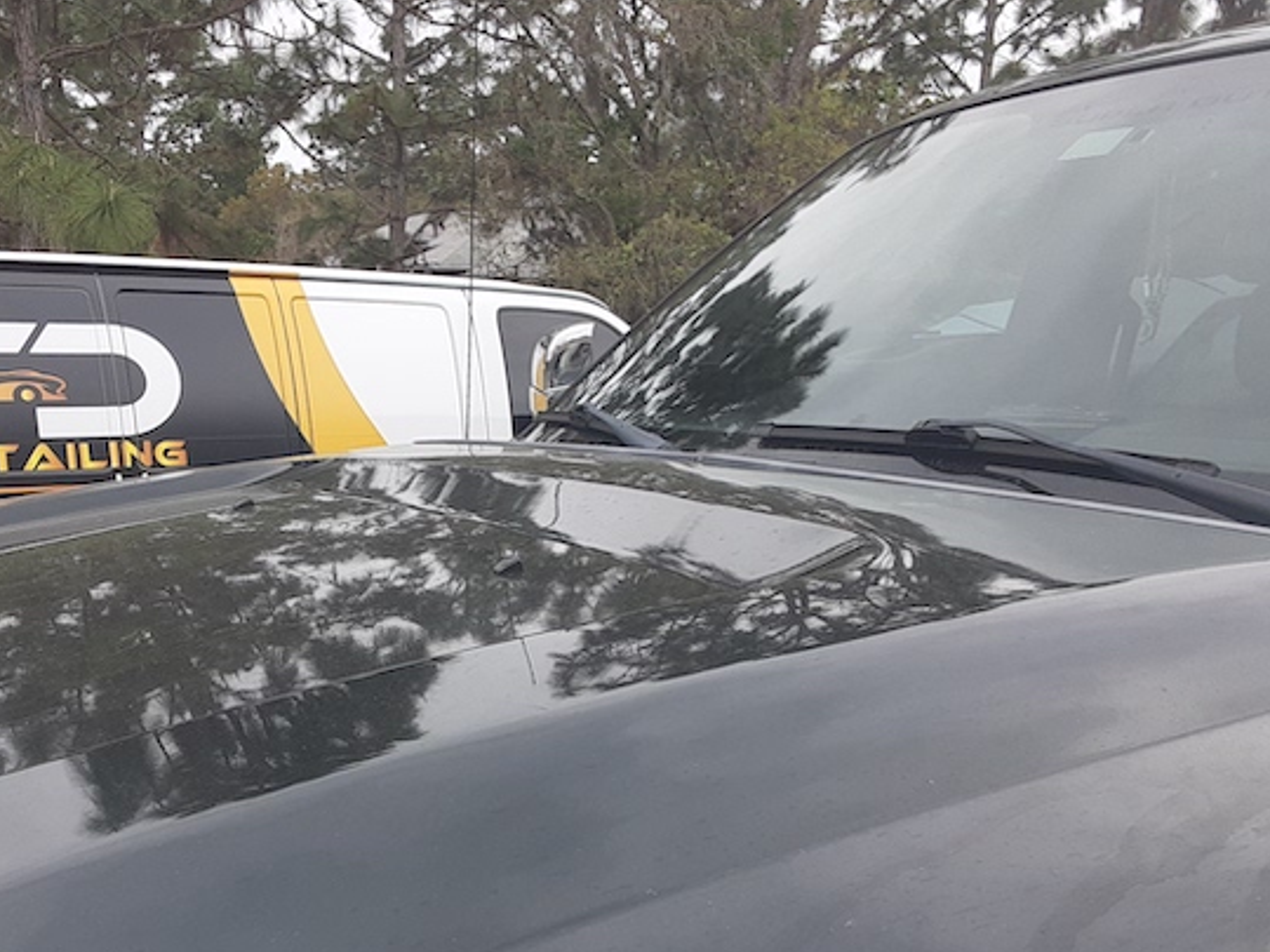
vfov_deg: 35.6
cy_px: 635
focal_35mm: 40
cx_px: 499
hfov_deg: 46.5
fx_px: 1468
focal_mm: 2.91
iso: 40
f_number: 1.9
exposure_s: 1/384
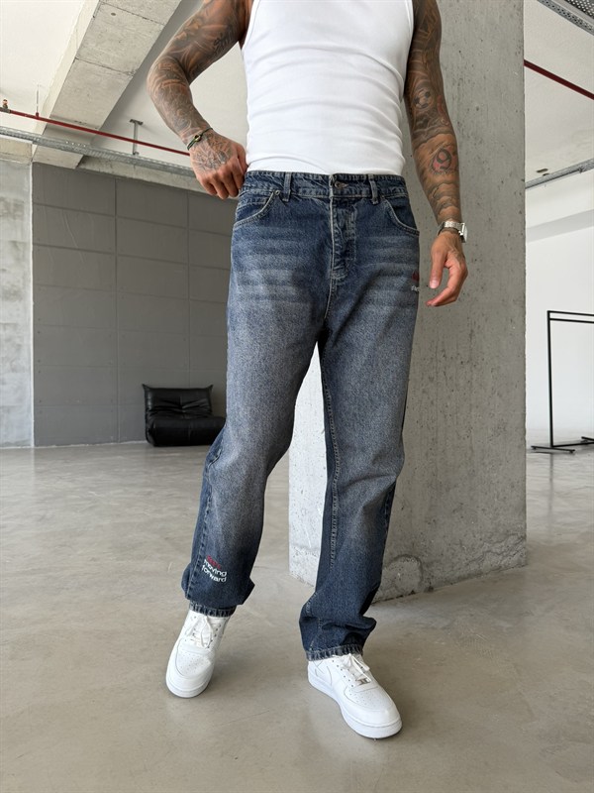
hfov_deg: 56.8
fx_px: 549
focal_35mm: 24
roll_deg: +0.6
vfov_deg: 71.6
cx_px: 297
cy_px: 396
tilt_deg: -0.9
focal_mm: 6.76
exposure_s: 1/160
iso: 64
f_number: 1.78
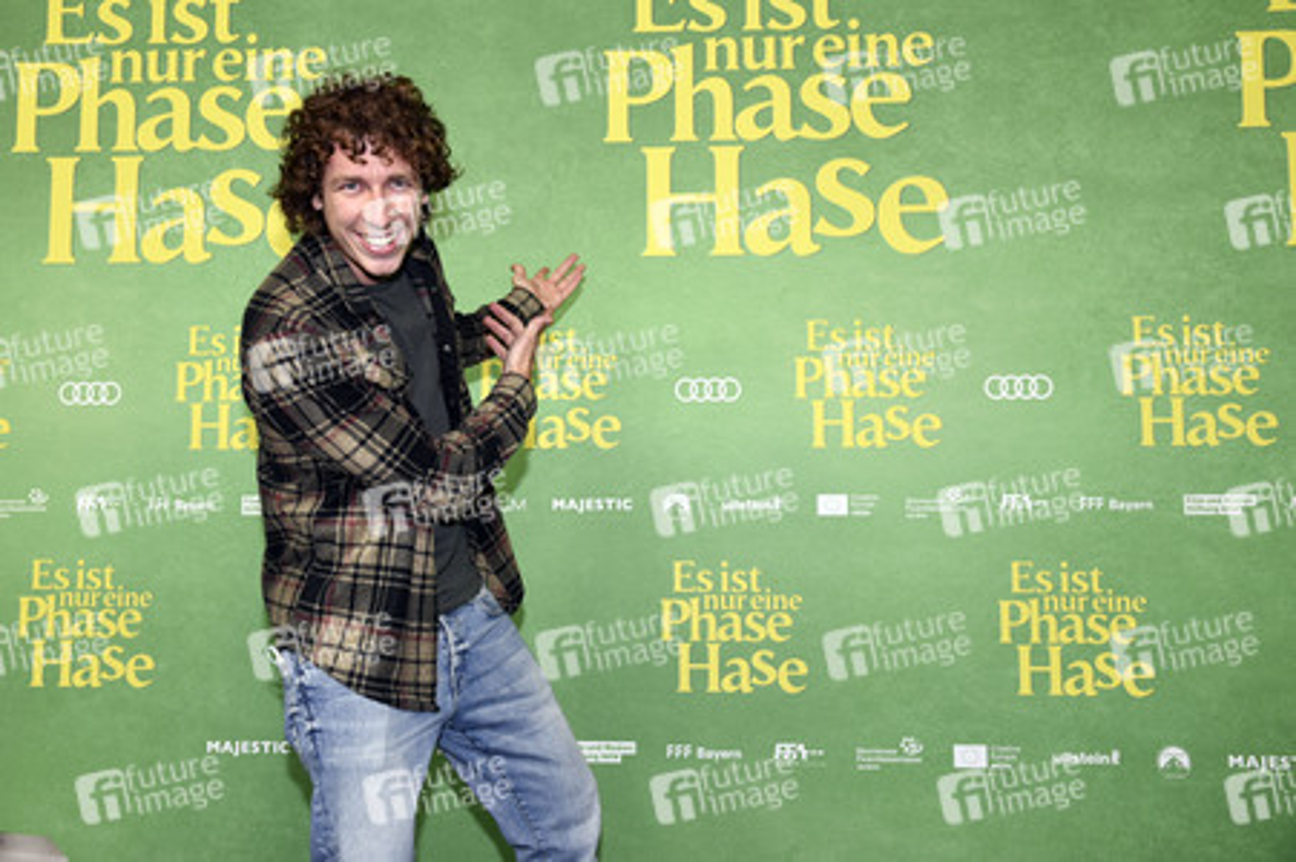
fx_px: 1151
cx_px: 648
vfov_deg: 41.1
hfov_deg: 58.8
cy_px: 431
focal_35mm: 32
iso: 500
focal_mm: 32
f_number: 6.3
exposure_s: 1/125
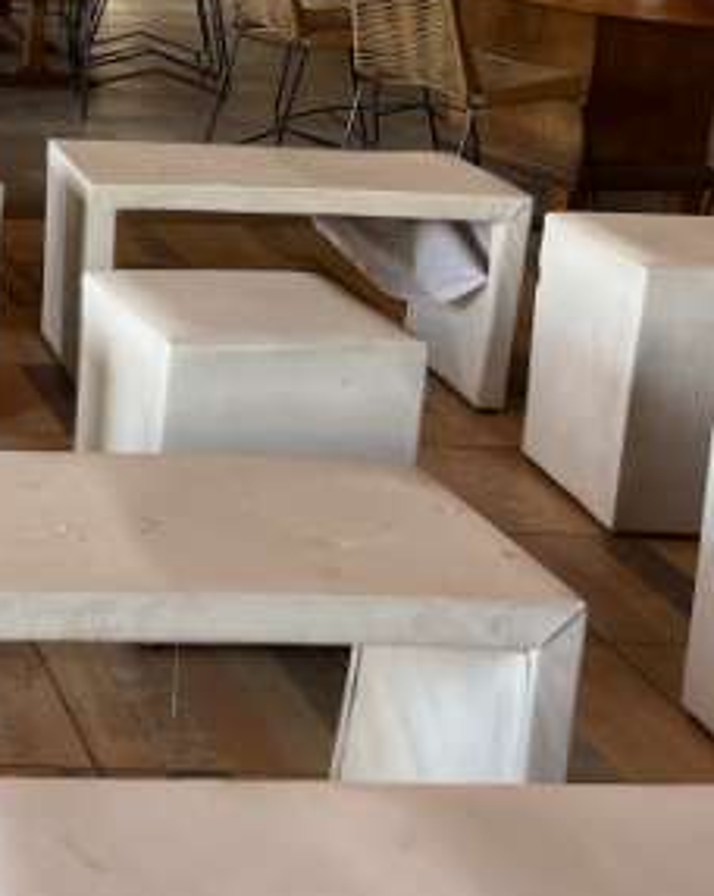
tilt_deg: -10.7
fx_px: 2118
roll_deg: -1.2
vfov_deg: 23.2
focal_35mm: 80
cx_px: -429
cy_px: 70
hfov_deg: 16.9
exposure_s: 1/121
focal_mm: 5.1
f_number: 1.6
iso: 80
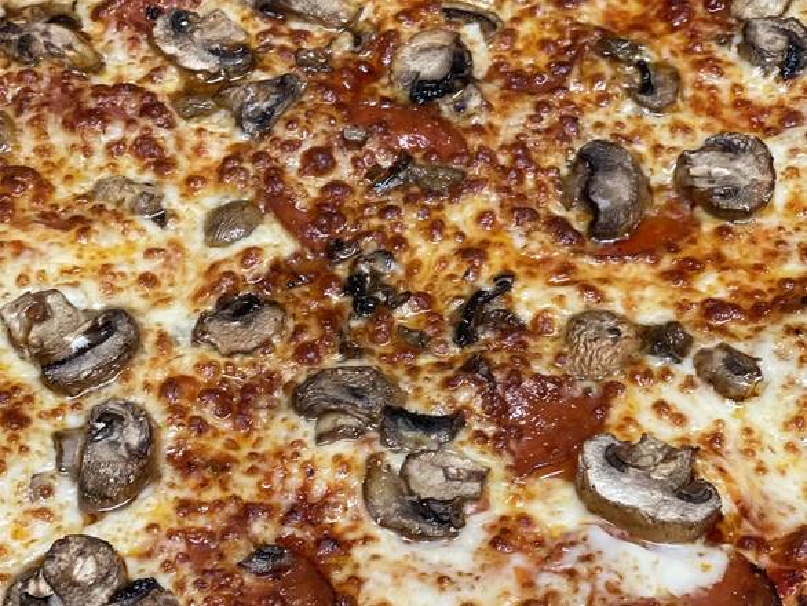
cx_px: 404
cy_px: 303
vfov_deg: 22.9
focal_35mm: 64
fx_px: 1493
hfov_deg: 30.3
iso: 200
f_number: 2.2
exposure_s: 1/40
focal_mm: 7.5
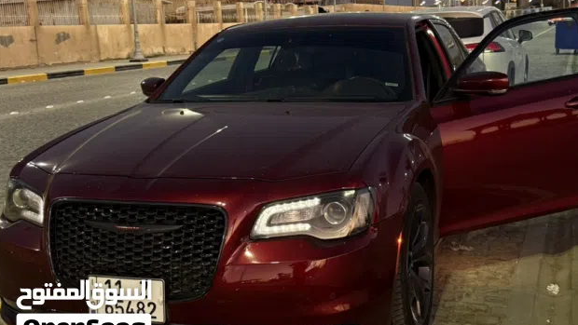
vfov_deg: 42.9
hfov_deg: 69.8
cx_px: 292
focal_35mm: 27
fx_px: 414
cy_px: 145
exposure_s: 1/60
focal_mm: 6.76
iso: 320
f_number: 1.78
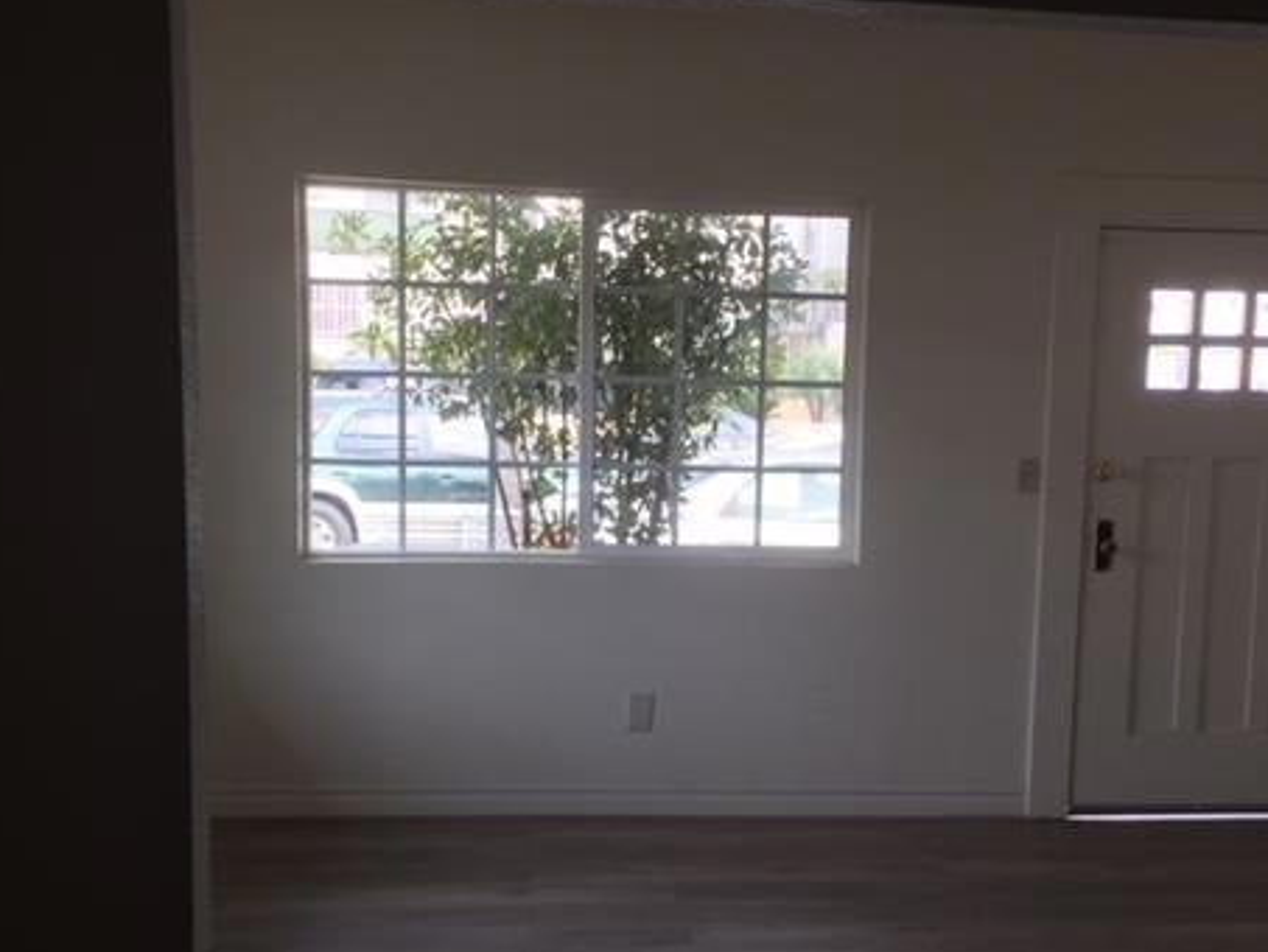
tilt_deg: -7.1
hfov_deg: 45.7
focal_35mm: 41
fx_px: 1502
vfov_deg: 35.0
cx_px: 719
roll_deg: -2.5
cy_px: 568
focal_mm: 4.15
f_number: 2.2
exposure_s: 1/60
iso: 32
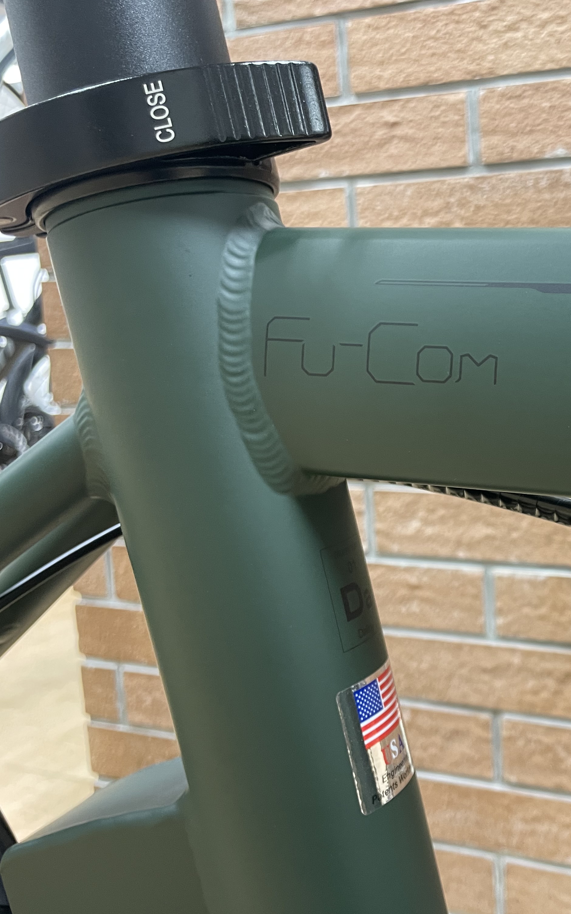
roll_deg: +1.8
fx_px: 921
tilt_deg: -8.0
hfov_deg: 32.3
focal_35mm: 37
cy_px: 456
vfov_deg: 52.7
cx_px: 540
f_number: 1.6
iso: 160
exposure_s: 1/60
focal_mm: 4.2
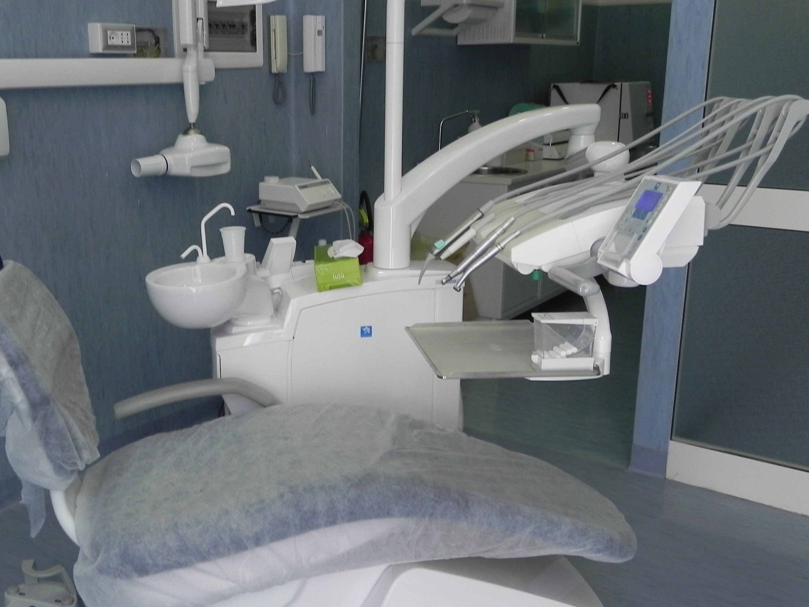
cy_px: 329
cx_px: 313
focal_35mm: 40
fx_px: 935
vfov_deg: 35.9
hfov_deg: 46.5
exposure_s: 1/63.2
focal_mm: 5.2
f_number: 2.8
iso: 160
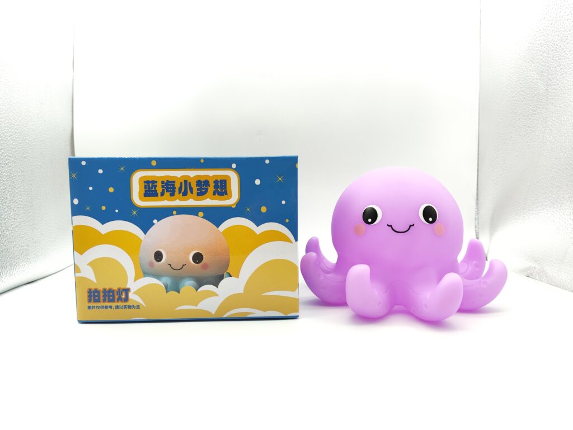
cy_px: 215
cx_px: 286
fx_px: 397
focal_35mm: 24
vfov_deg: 56.9
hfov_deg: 71.6
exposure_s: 1/100
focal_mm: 4.68
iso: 70
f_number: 1.8
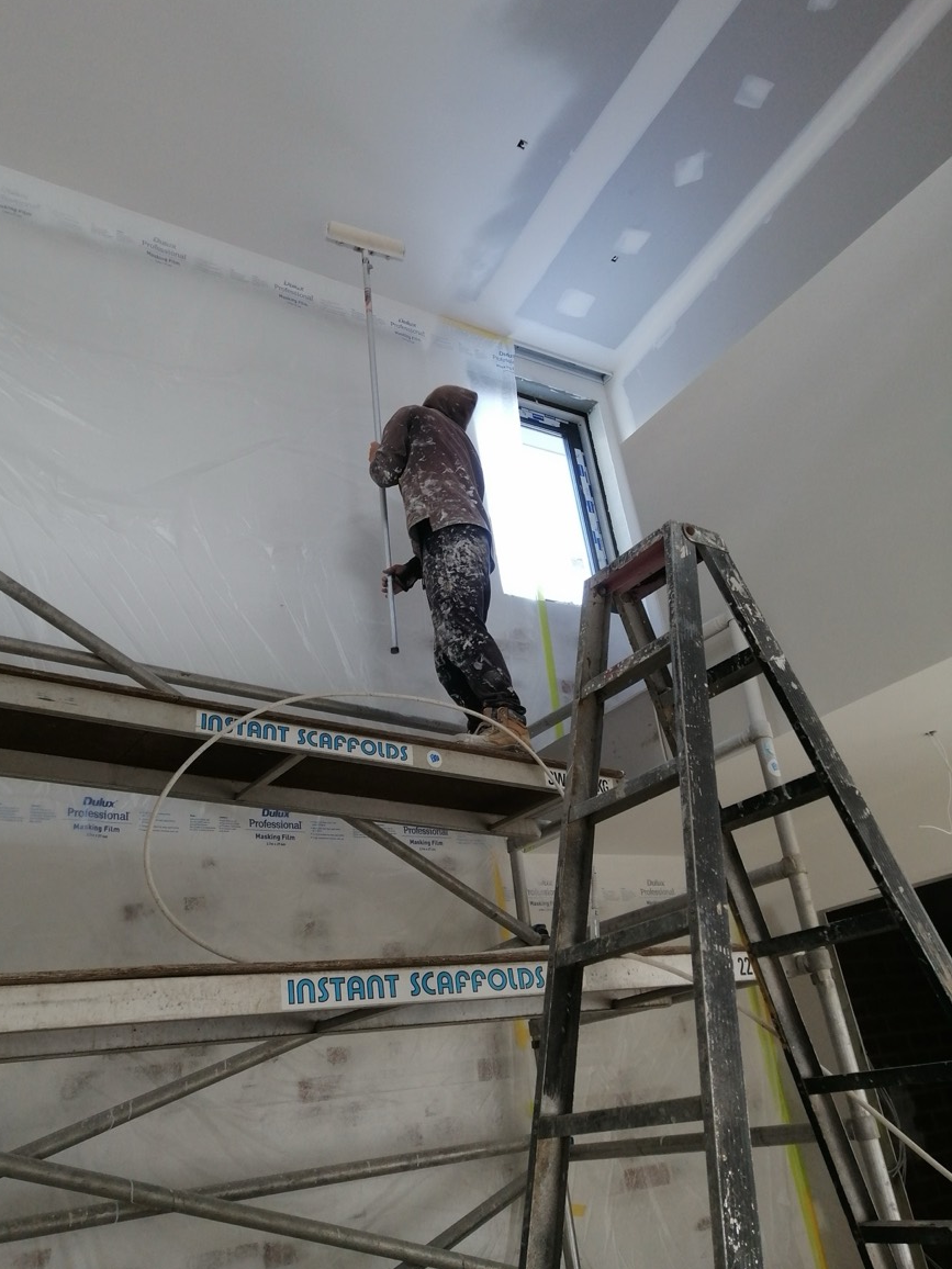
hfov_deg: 51.3
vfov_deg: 65.3
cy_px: 616
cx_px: 462
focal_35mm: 27
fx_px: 990
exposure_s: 1/50
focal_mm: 3.96
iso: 100
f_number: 1.8
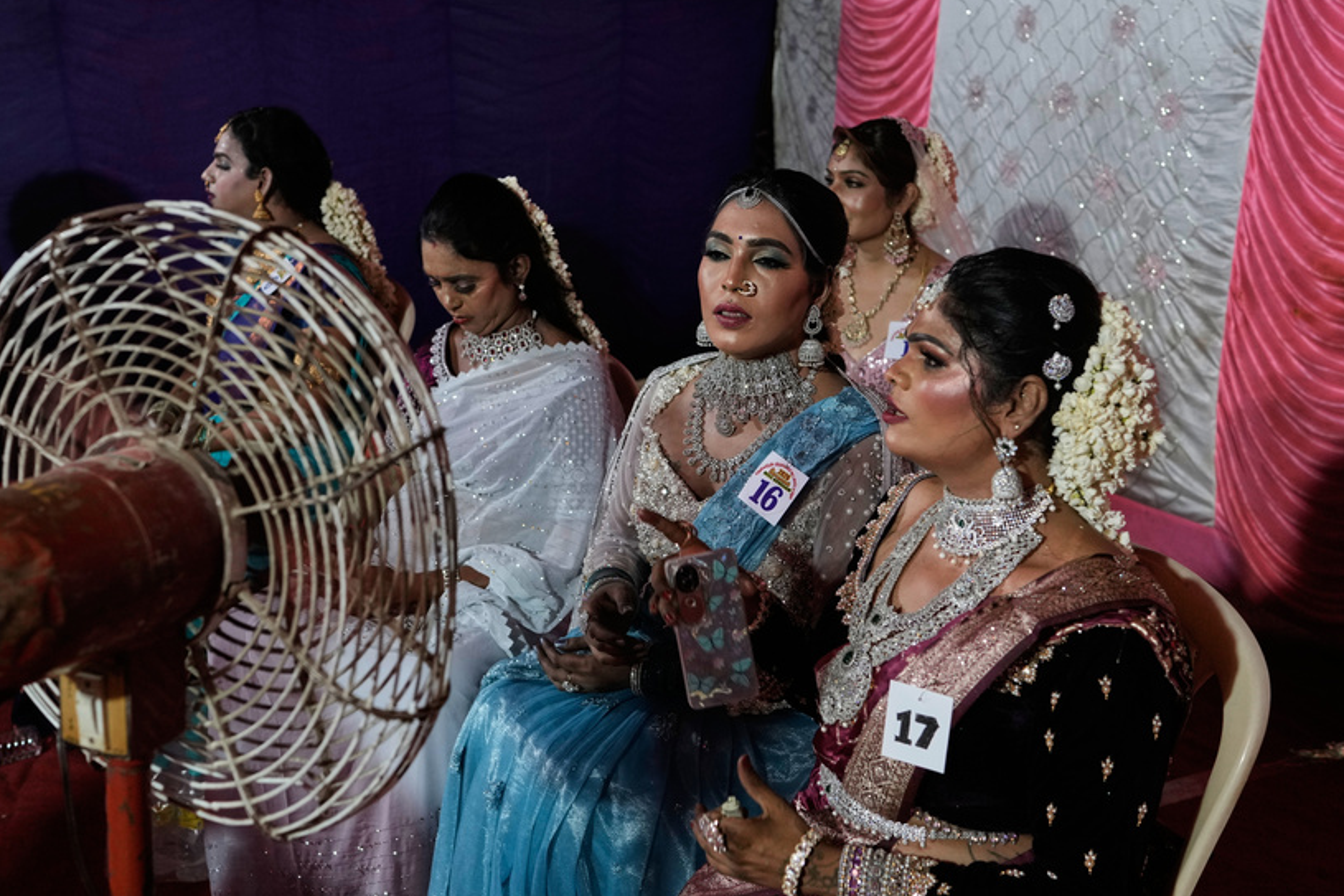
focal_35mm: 44
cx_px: 613
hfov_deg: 44.5
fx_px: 1642
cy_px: 340
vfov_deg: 30.4
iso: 1600
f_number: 3.5
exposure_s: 1/200
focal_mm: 35
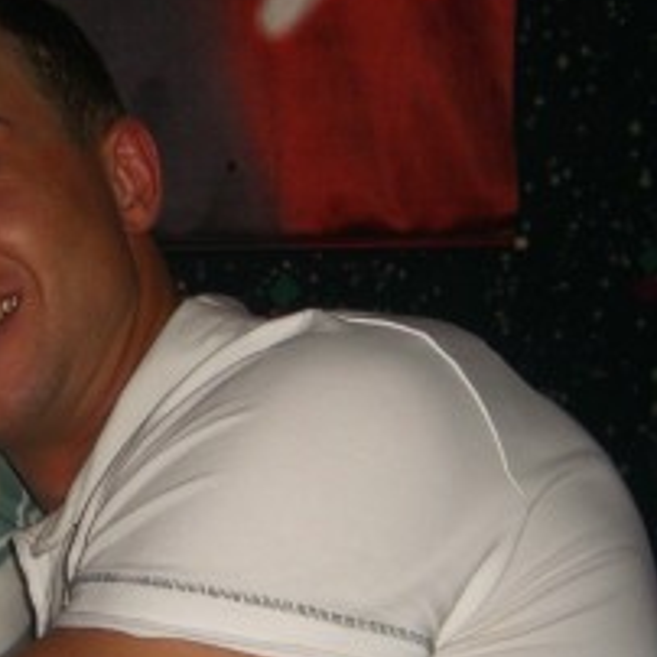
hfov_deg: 17.2
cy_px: 420
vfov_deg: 17.4
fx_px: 2147
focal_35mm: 100
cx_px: 75
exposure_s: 1/60
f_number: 2.8
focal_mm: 7.9
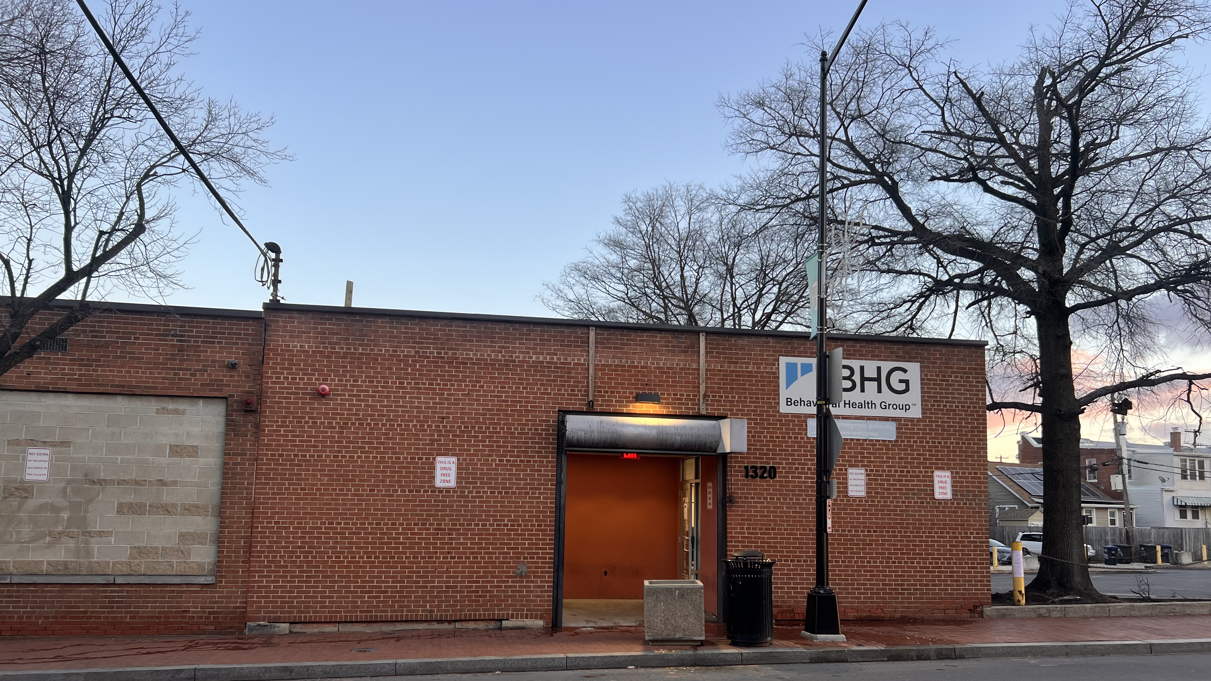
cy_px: 399
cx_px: 612
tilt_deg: +5.9
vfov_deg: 40.1
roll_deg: -1.0
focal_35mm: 29
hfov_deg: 66.1
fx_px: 931
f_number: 1.5
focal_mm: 5.7
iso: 32
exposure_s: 1/148
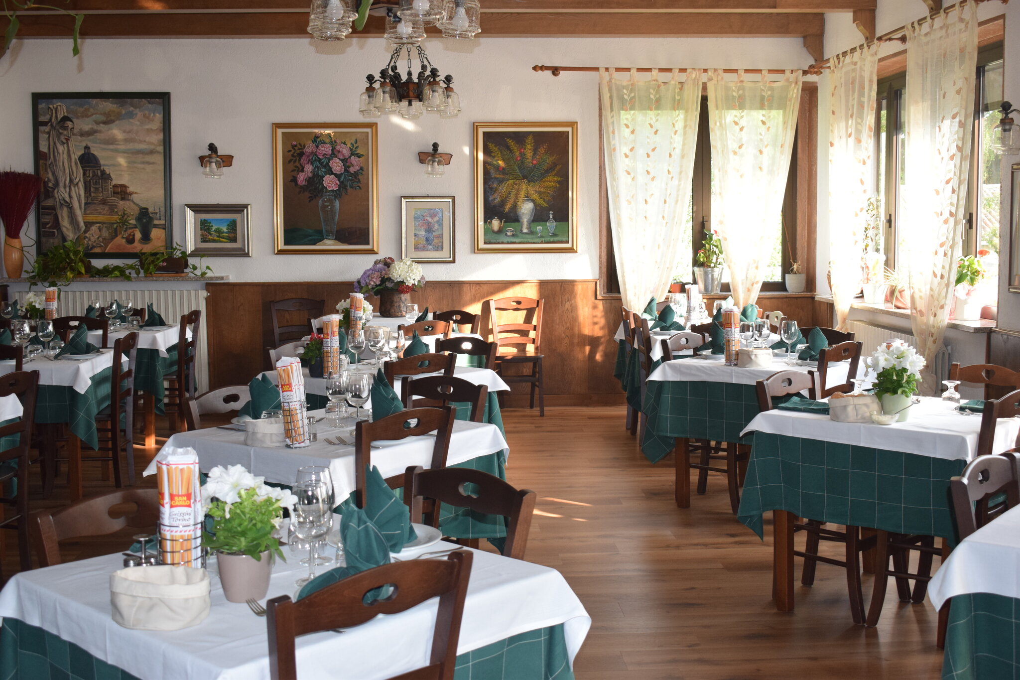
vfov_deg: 31.9
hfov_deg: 46.4
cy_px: 340
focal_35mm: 42
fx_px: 1190
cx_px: 510
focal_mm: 28
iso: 800
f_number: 5.6
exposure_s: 1/125
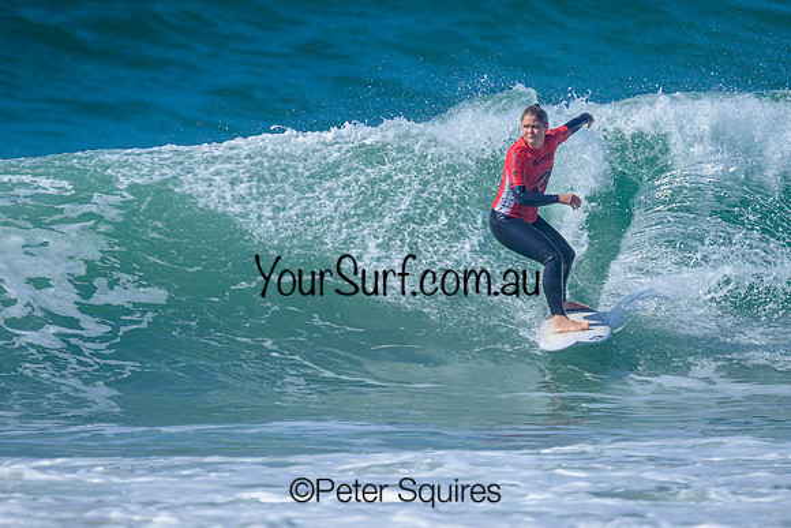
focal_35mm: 1098
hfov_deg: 1.9
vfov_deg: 1.3
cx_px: 397
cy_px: 229
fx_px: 24133
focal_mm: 800
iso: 250
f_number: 6.3
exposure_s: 1/2000
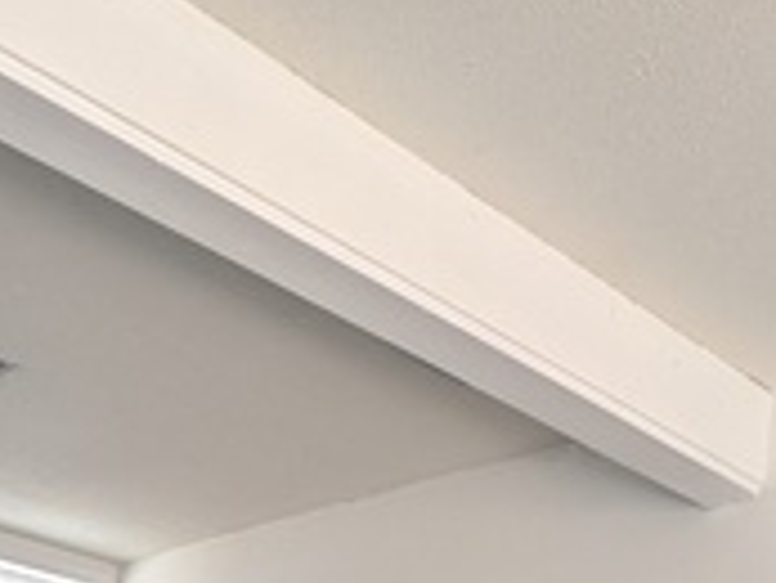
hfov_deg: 40.4
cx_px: 229
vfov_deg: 20.2
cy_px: 1099
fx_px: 1032
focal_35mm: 46
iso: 43
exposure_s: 1/28.2
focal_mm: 2.23
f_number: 1.95
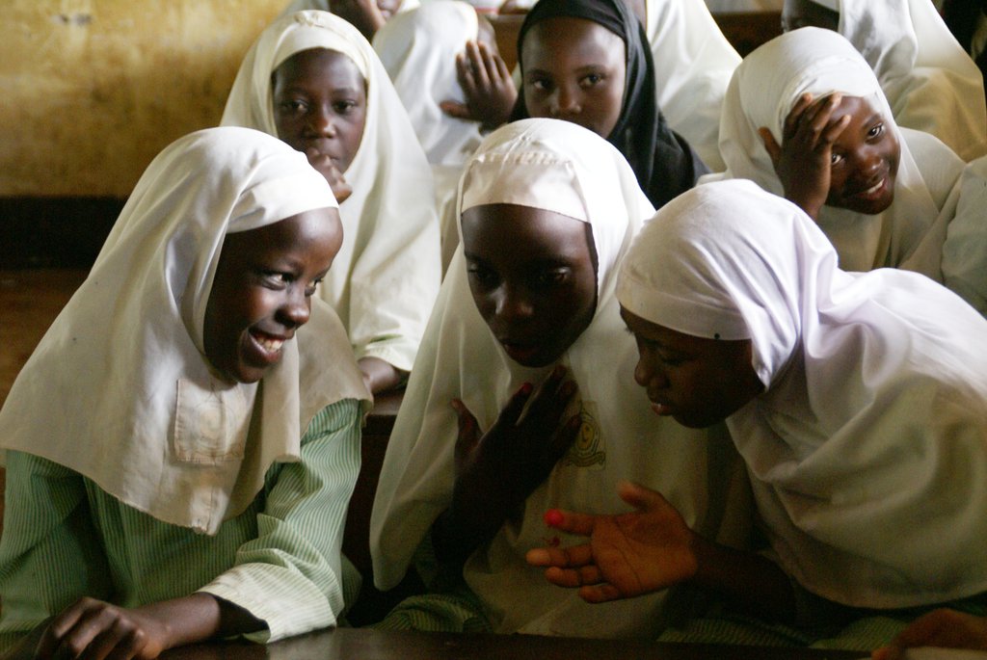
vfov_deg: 13.1
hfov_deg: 19.4
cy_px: 330
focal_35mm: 105
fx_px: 2882
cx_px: 494
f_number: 5.6
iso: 400
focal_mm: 70
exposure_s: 1/40
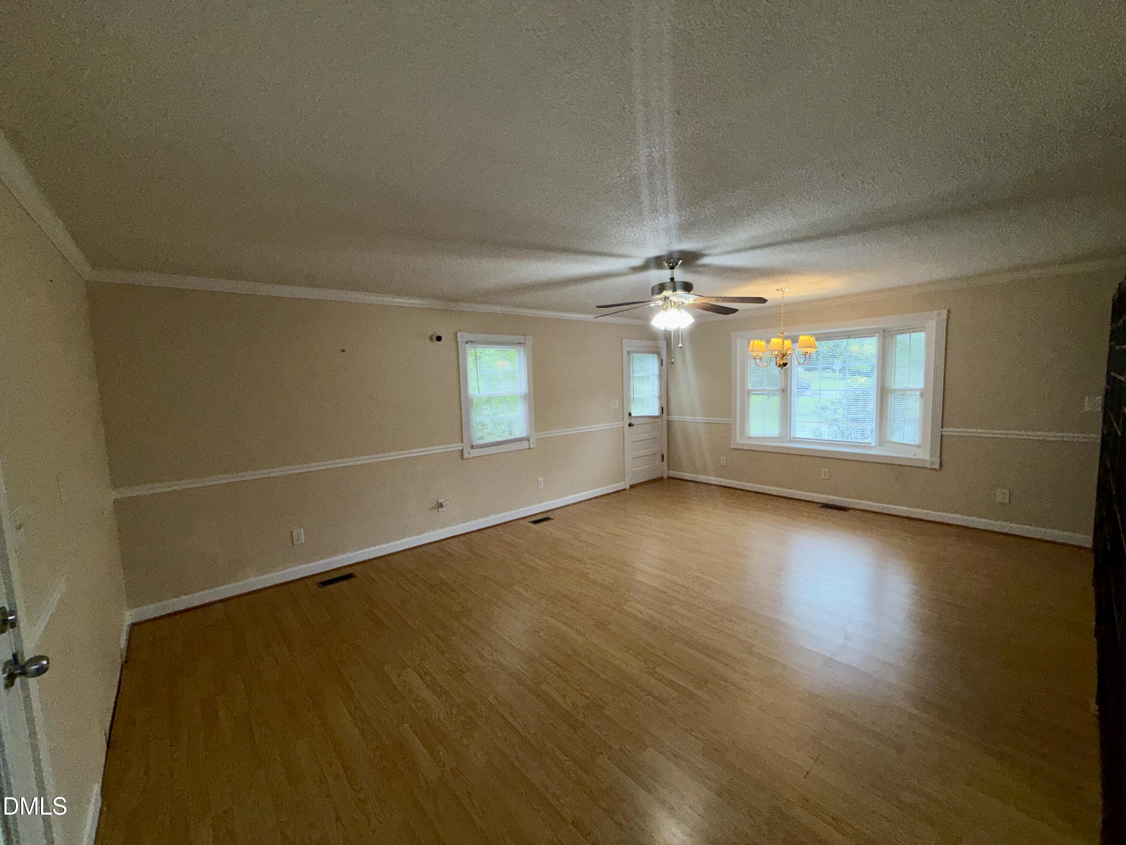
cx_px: 563
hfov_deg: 102.1
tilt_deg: -5.6
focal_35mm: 14
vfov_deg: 85.7
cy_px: 422
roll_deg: +1.9
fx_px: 455
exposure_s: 1/120
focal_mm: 2.22
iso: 80
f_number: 2.2
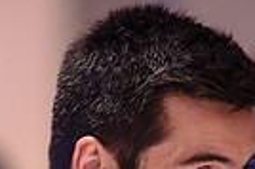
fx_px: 3226
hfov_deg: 4.5
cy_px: 283
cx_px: 15
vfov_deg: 3.0
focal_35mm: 456
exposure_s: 1/200
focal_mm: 105
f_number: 1.4
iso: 1600
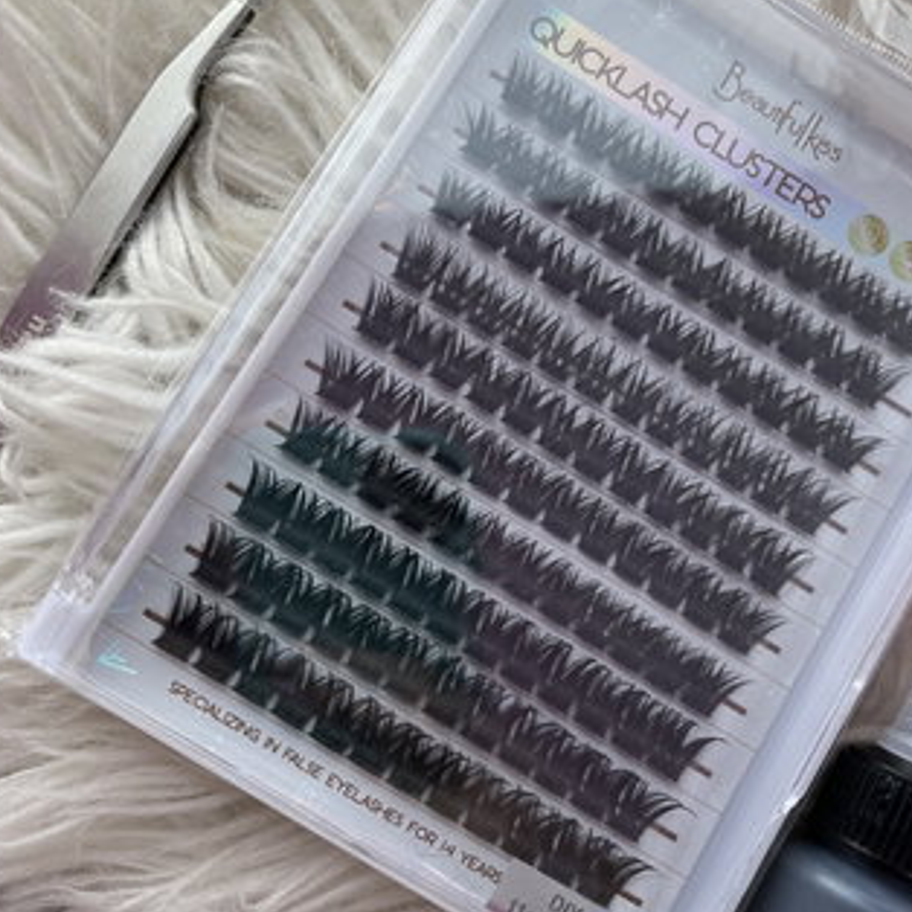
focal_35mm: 39
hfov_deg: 42.7
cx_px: 537
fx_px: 1162
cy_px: 434
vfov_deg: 42.8
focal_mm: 5.1
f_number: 1.6
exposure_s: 1/100
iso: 64
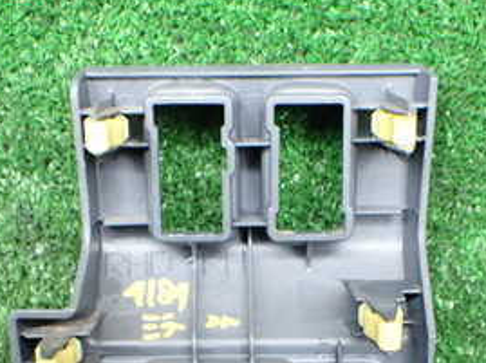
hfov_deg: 29.0
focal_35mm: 67
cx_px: 257
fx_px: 939
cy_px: 368
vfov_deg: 21.1
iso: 800
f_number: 2.3
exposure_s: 1/125
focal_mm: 5.4
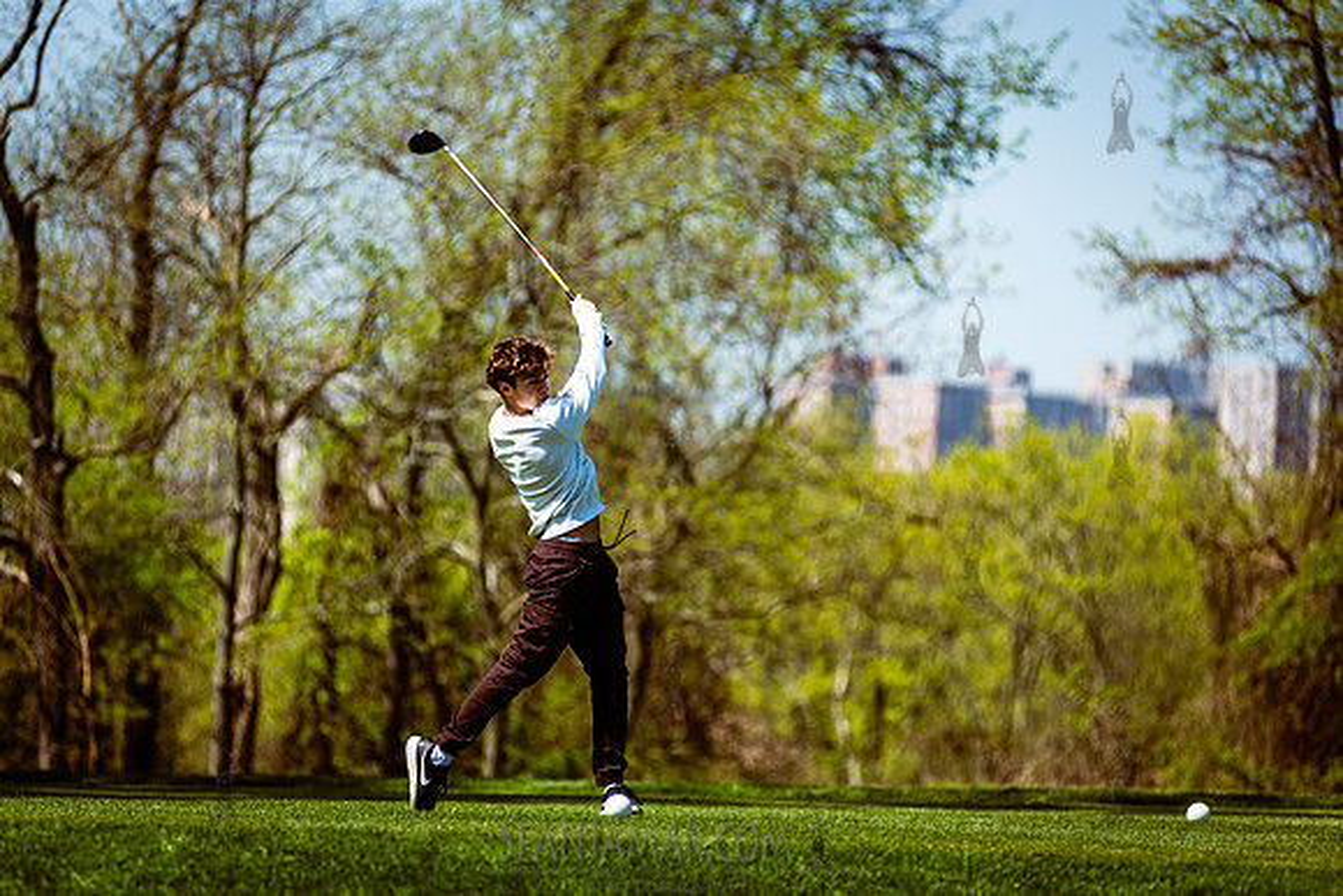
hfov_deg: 10.3
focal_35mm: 200
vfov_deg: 6.9
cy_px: 448
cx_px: 672
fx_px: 7465
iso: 100
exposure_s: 1/1000
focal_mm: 200
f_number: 3.5
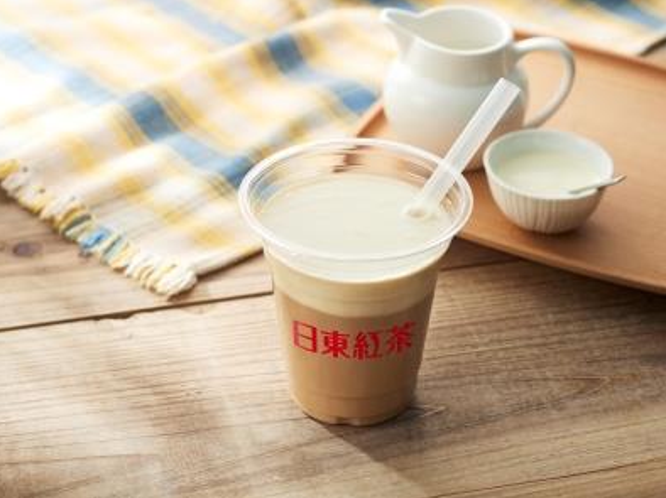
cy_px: 249
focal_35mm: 93
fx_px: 1788
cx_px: 343
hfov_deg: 21.1
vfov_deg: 15.9
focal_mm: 85
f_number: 7.6
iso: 100
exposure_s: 1/160
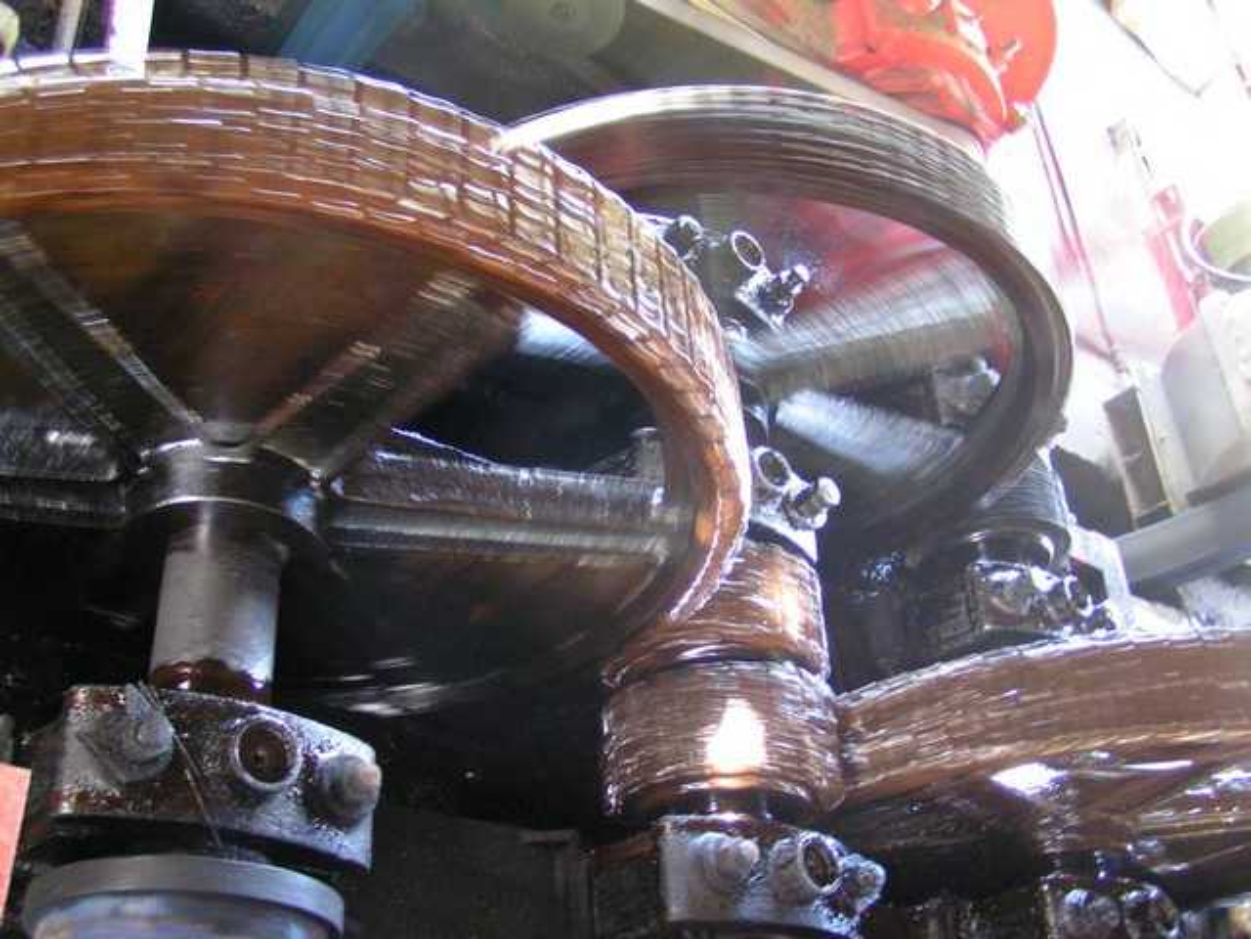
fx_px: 1373
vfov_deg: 37.7
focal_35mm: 38
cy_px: 470
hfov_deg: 49.0
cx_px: 626
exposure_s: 1/6
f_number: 2.8
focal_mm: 5.8
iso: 200
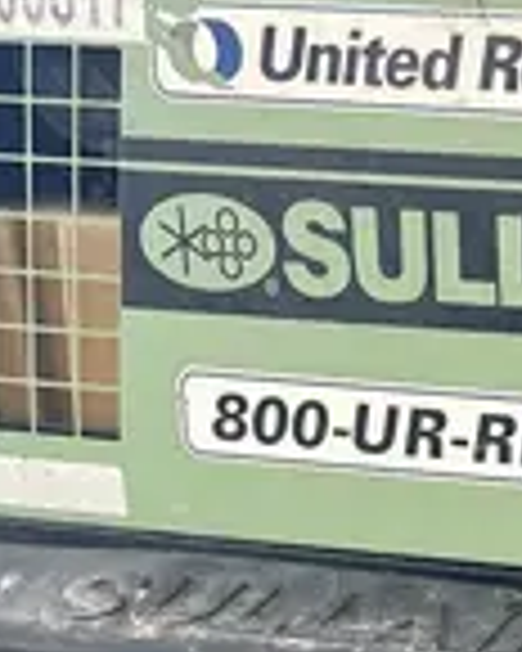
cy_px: 1338
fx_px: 2472
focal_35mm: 128
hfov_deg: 11.3
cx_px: 886
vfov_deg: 12.9
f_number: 1.6
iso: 100
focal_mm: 5.96
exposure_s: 1/121
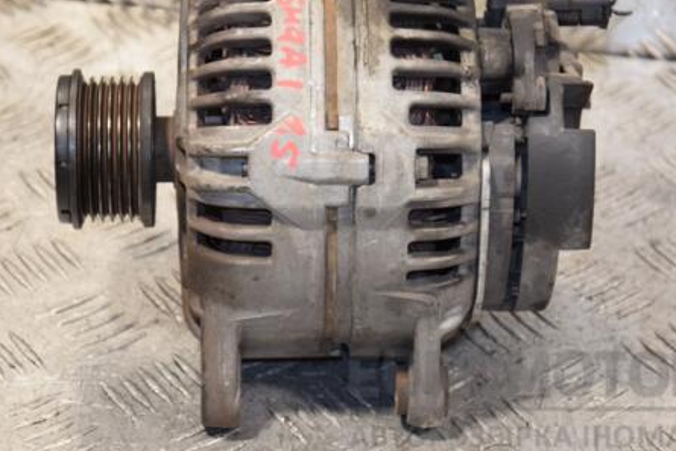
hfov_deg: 13.5
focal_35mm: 152
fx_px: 2849
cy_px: 172
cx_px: 321
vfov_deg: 9.1
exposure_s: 1/100
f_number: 5.3
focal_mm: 75
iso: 800
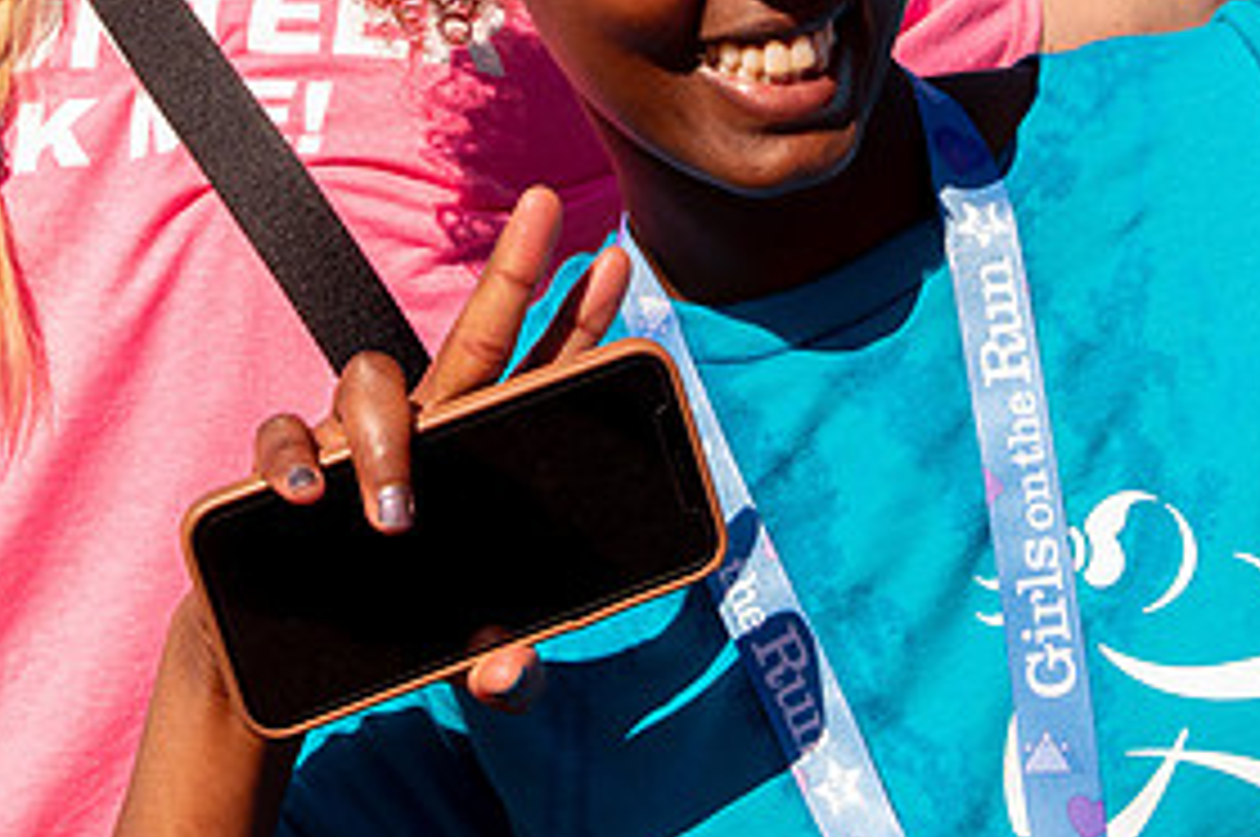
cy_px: -72
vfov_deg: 9.4
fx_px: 5034
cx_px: 719
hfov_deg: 14.3
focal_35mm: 144
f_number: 11
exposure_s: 1/1000
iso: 800
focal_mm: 55
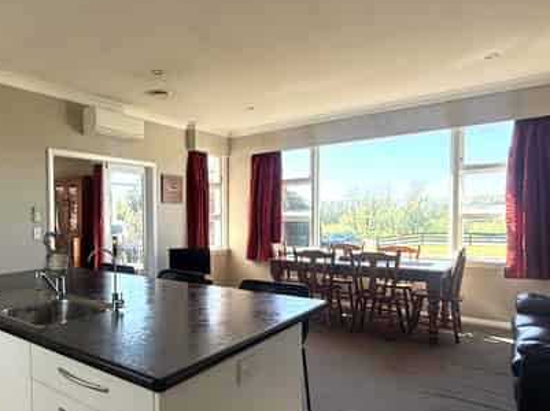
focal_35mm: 23
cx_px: 145
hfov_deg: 69.7
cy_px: 232
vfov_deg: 58.6
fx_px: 365
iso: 64
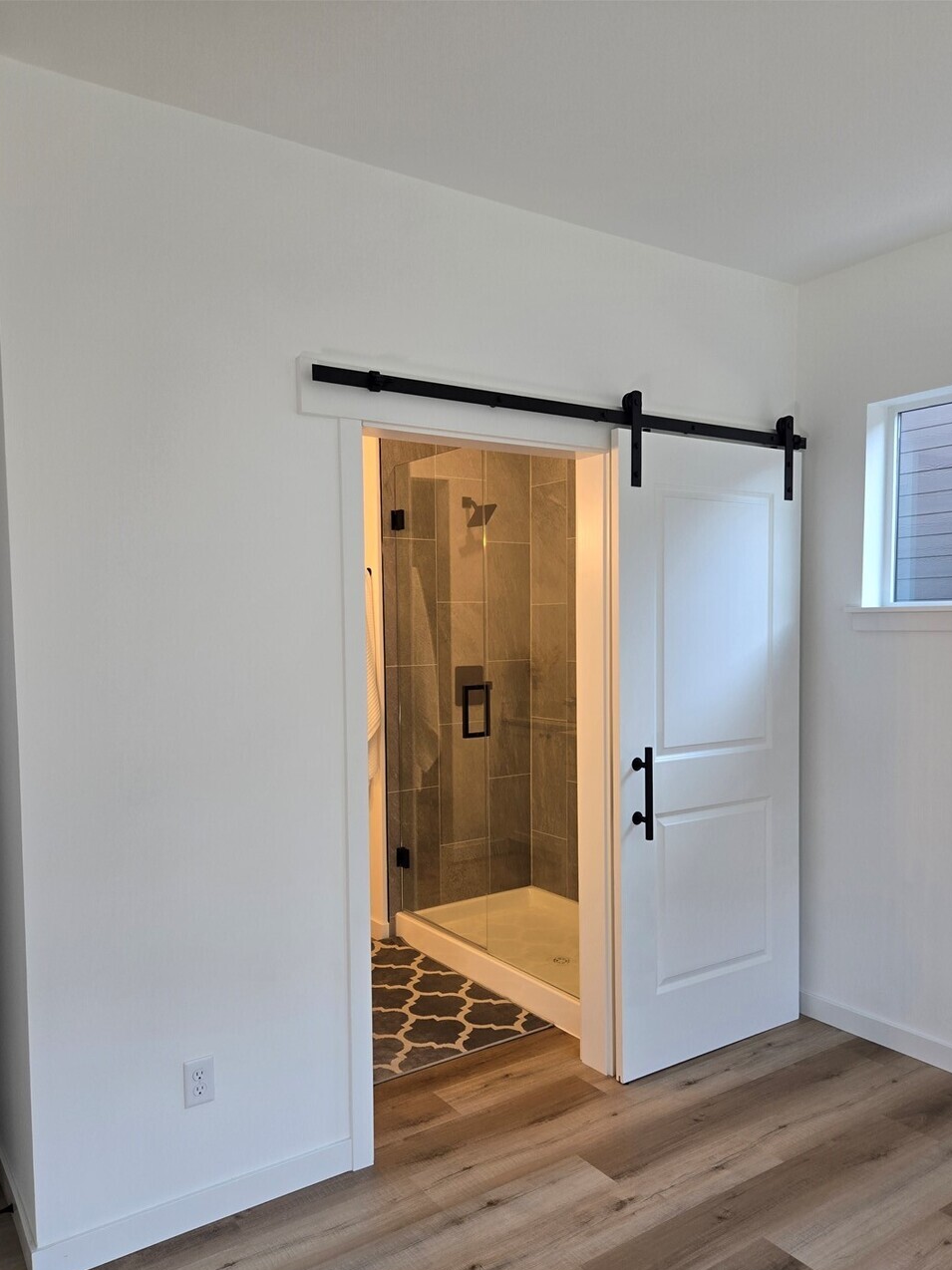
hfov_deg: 53.0
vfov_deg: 67.0
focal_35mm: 26
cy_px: 717
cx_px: 490
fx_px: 954
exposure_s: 1/120
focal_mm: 5.4
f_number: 1.8
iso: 64
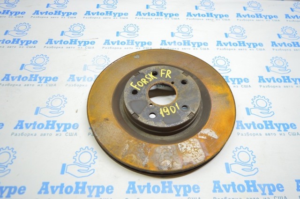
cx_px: 150
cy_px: 100
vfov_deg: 47.8
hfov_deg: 67.4
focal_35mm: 27
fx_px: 225
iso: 400
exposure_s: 1/40
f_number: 3.5
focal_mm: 18
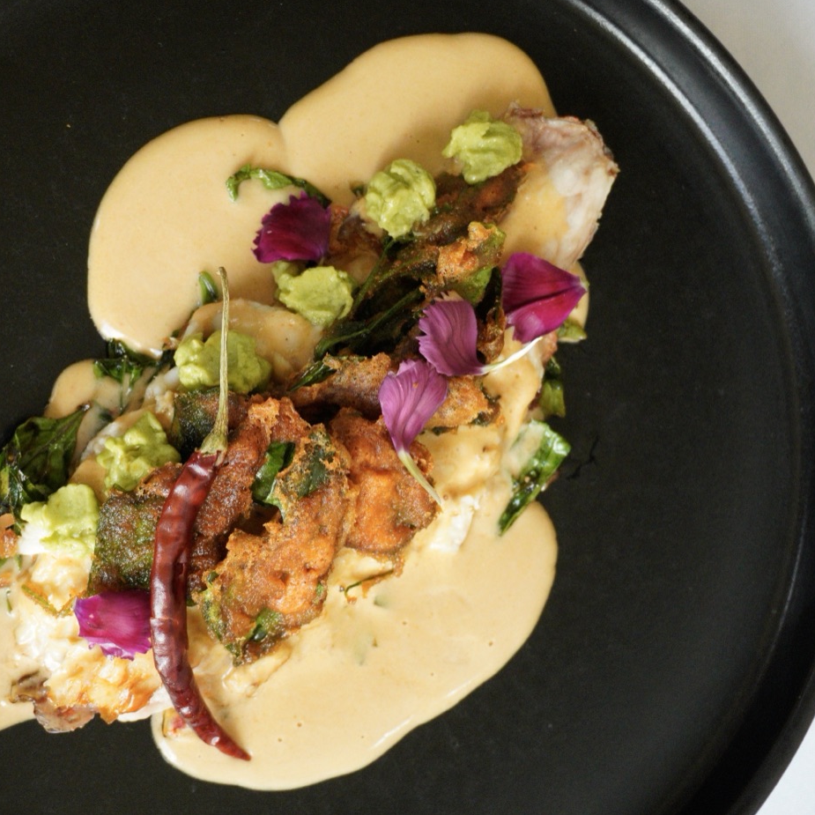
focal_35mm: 81
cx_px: 316
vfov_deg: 21.4
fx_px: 2158
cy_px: 407
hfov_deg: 21.4
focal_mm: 42
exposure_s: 1/80
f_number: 5.6
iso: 3200
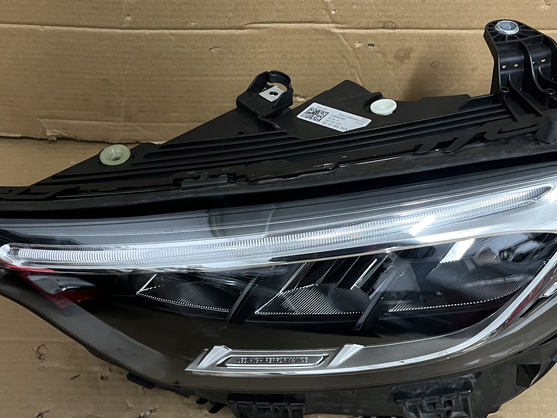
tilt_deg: -53.4
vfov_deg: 37.7
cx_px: 316
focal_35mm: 38
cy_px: 221
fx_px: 611
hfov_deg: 48.8
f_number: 1.6
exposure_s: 1/33
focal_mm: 5.1
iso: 400
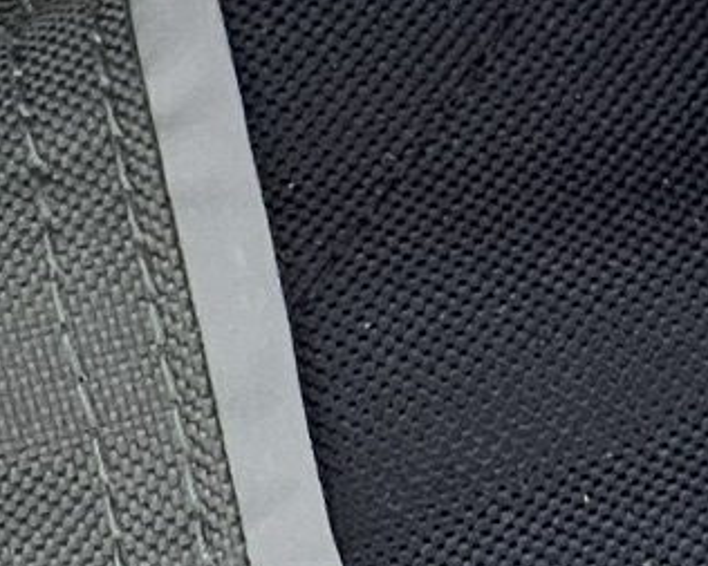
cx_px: 1676
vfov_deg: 3.2
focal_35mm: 475
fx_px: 9956
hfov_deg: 4.0
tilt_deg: -46.6
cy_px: -1530
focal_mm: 9
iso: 125
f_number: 2.8
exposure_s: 1/99
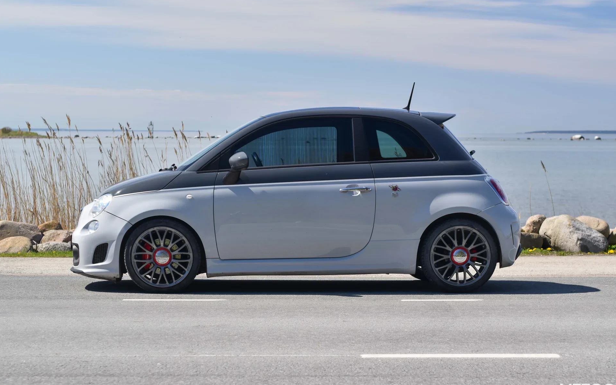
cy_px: 192
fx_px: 1293
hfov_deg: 26.8
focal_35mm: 77
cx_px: 309
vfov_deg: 16.9
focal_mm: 50
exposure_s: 1/640
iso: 100
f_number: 3.5
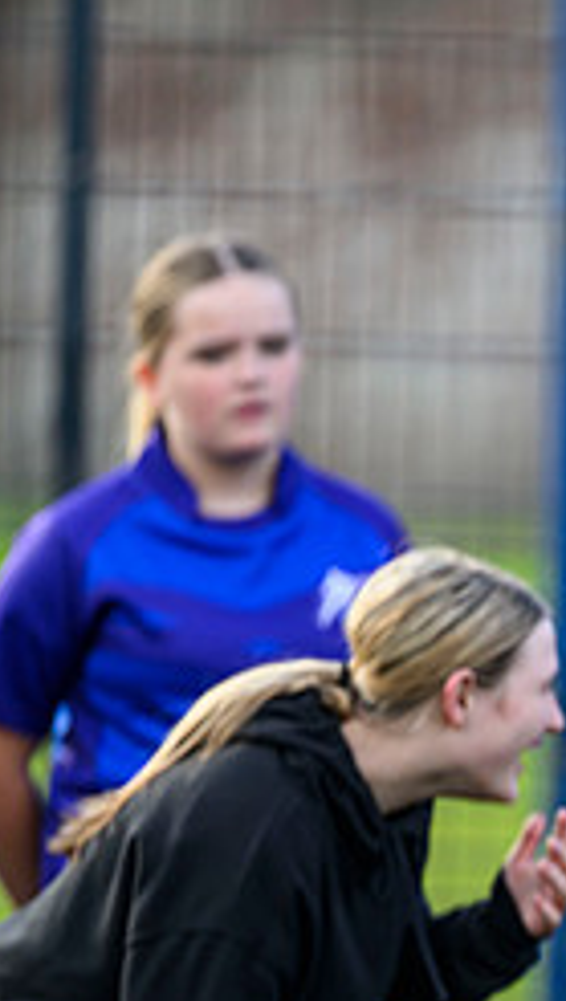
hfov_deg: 1.2
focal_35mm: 987
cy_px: 673
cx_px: 1161
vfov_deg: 2.2
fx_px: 26244
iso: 500
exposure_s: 1/1000
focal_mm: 400
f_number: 3.2
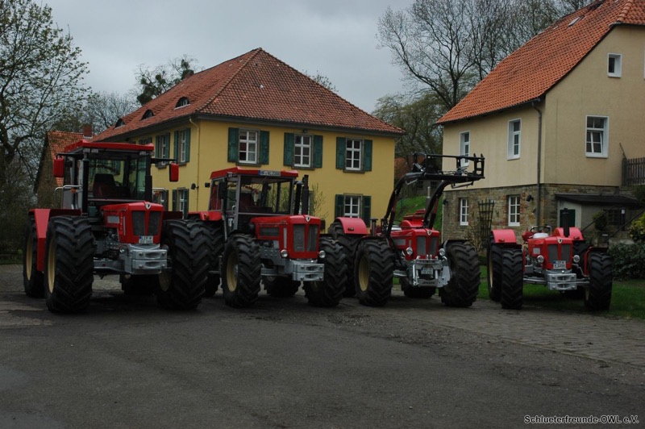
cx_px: 322
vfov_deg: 28.9
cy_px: 214
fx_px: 832
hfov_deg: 42.4
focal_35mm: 46
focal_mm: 31
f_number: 9
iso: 400
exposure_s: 1/320
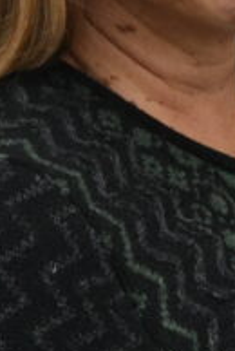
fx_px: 5268
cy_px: 575
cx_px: 204
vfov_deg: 3.8
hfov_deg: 2.6
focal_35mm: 540
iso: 1600
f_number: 11
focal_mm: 70
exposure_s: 1/500
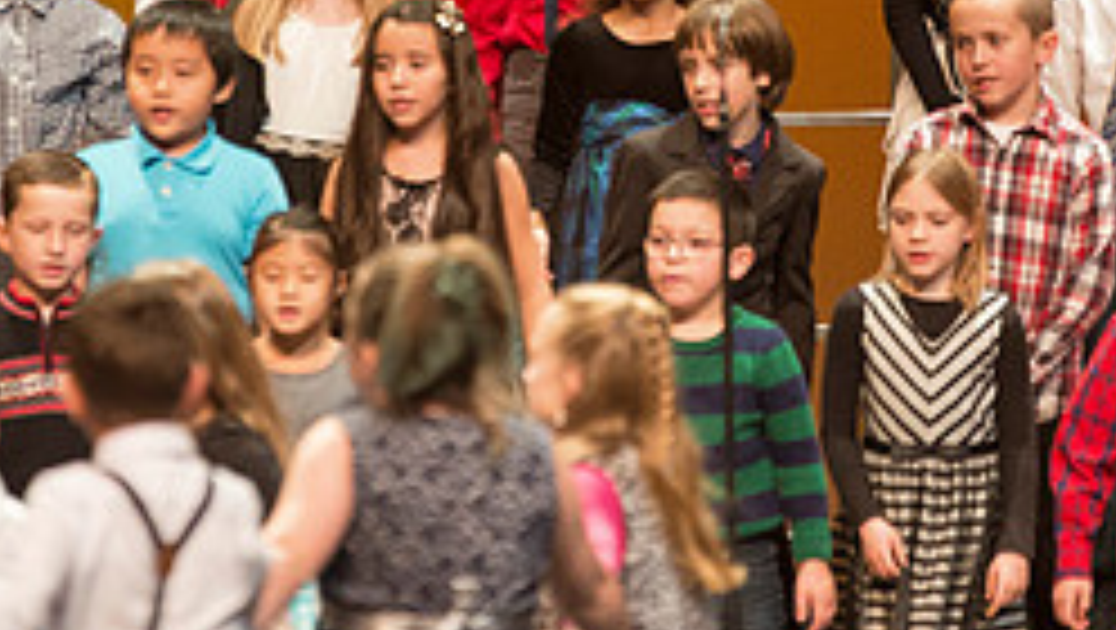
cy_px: 92
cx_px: 612
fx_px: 14513
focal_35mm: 490
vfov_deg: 2.5
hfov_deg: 4.4
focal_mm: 200
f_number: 2.8
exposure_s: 1/200
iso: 2500
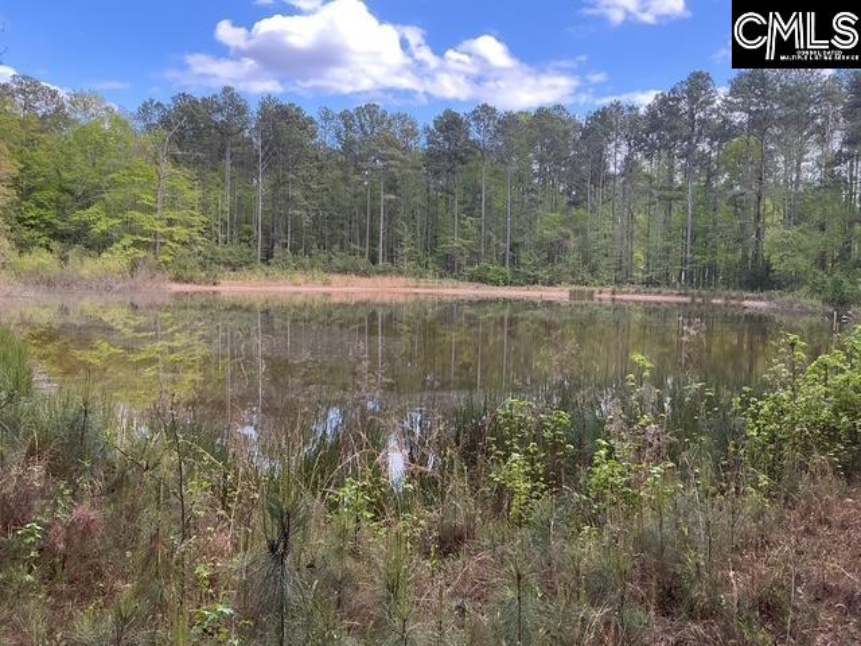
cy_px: 323
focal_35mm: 29
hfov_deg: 61.7
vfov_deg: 48.2
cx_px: 430
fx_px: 721
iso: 25
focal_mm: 3
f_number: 1.8
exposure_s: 1/272
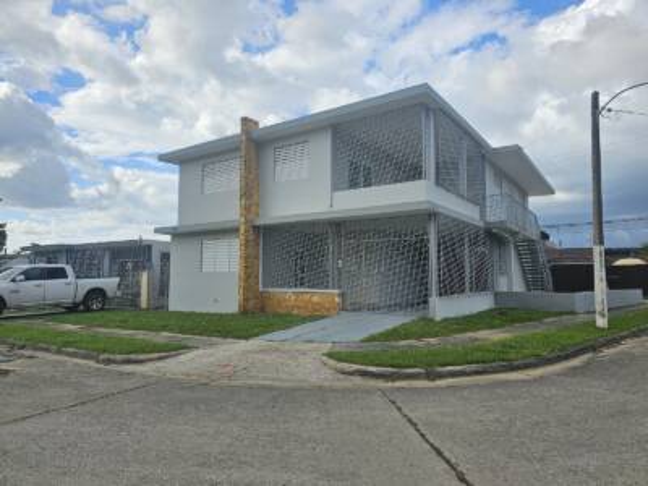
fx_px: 431
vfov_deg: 58.9
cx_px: 324
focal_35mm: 23
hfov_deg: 73.9
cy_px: 243
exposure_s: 1/1304
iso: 16
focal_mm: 6.3
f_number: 1.7
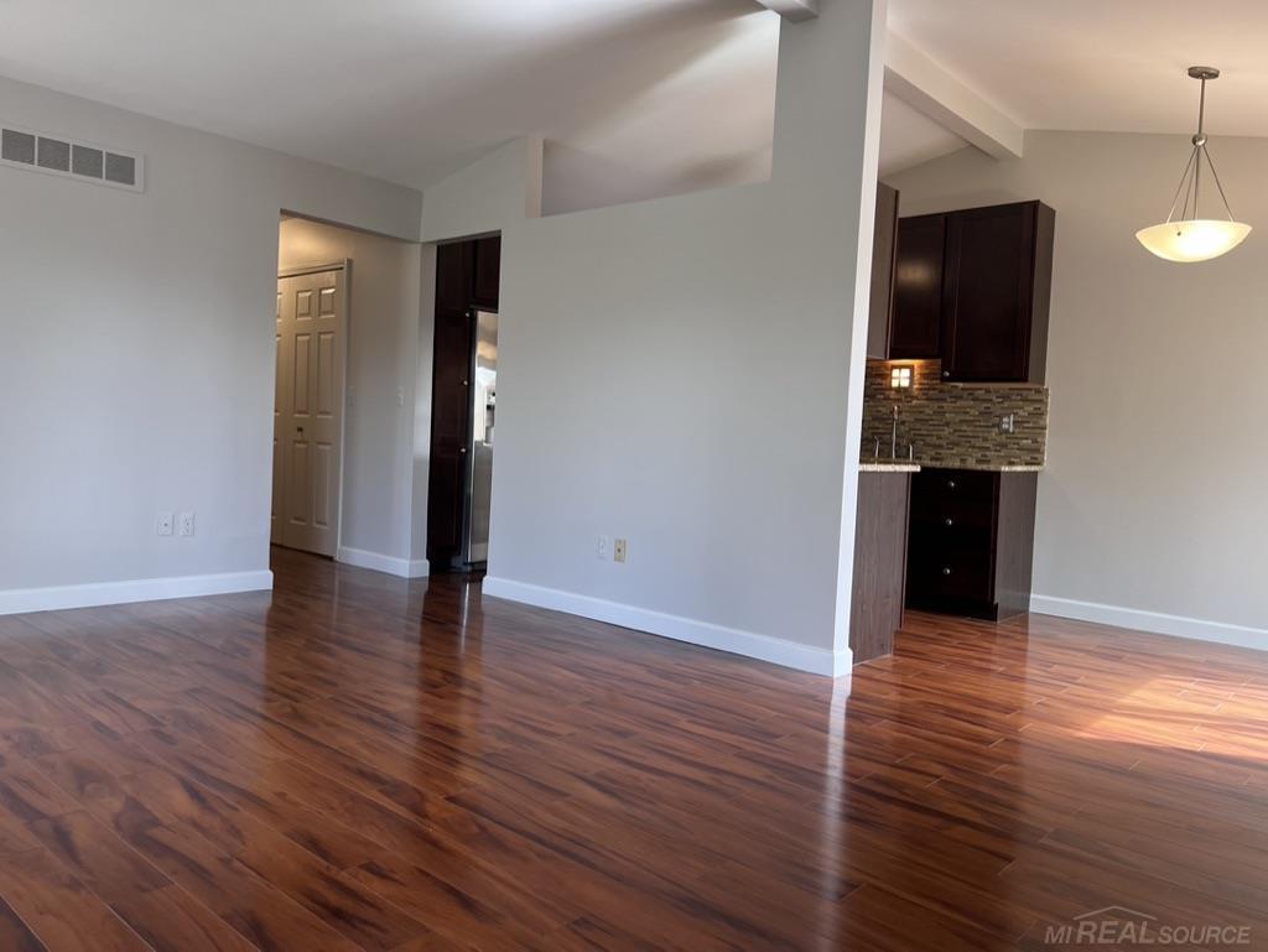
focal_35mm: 26
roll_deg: -2.3
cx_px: 634
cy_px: 476
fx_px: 953
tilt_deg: -2.0
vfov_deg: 53.1
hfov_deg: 67.3
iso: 80
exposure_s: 1/120
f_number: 1.5
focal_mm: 5.7
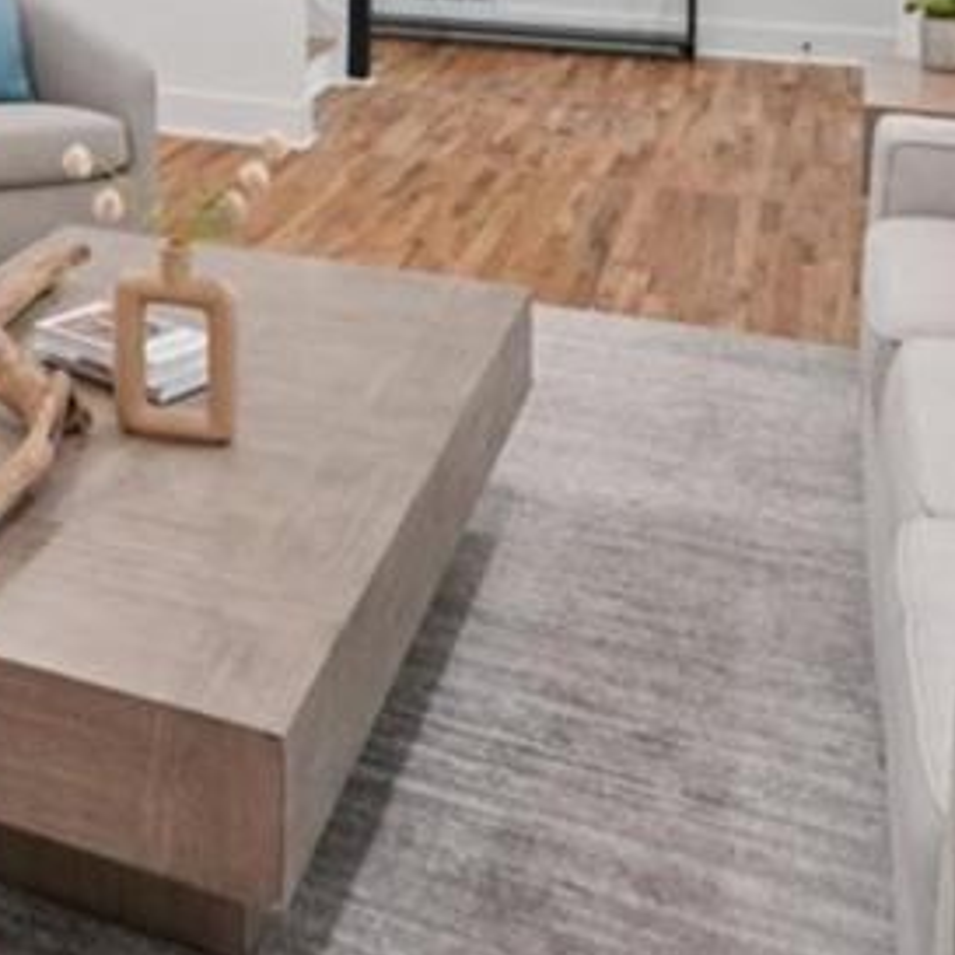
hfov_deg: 29.9
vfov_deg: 28.6
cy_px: -220
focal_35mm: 51
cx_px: -105
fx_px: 1592
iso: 400
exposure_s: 1/10
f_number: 8
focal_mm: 16
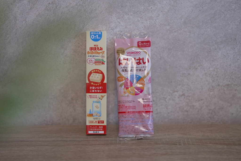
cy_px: 80
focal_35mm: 50
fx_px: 335
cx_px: 120
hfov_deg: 39.6
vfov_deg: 27.0
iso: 500
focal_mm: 50
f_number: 1.8
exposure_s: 1/400
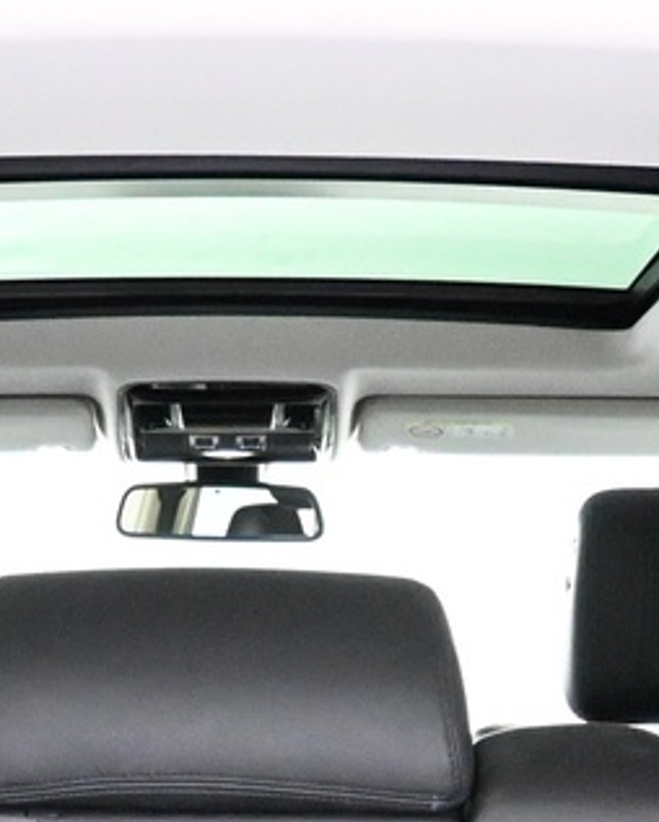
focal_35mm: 115
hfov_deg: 13.4
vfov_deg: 15.3
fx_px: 2801
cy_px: 1276
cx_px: 205
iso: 7200
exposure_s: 1/60
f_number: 3.5
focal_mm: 16
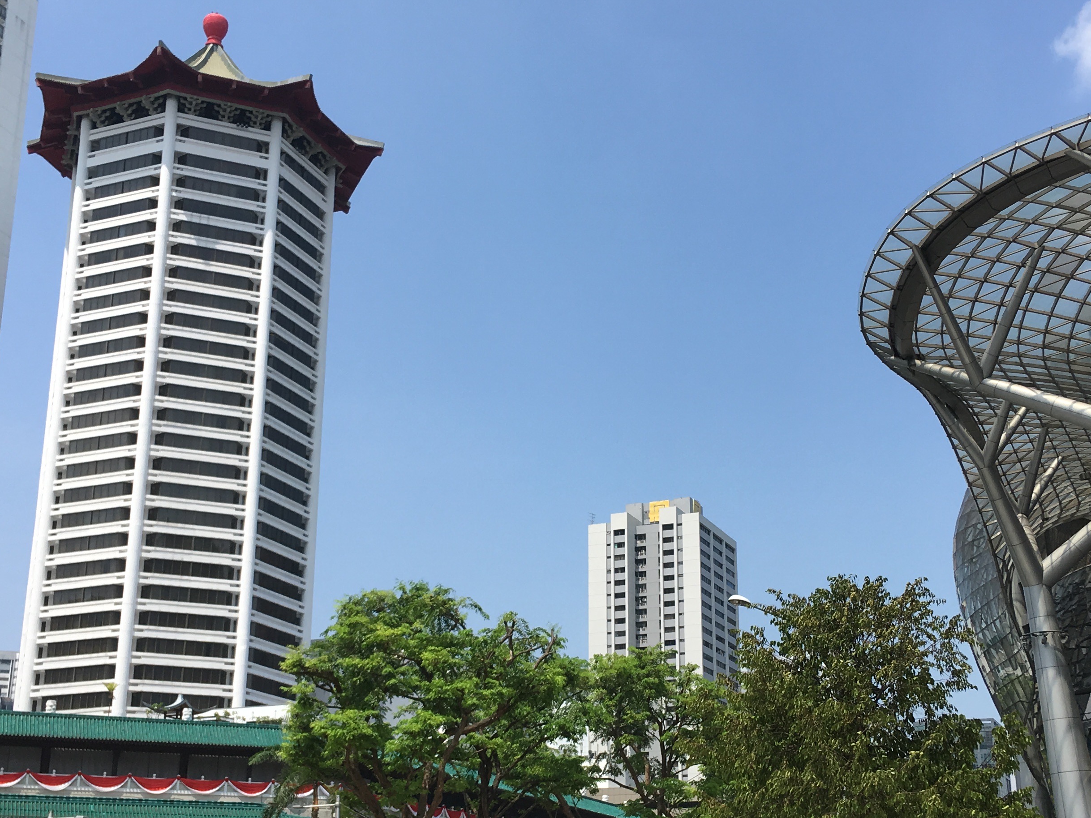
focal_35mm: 48
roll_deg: -0.2
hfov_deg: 39.7
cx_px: 555
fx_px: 1513
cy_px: 482
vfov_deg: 30.2
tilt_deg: +16.9
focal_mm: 4.15
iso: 25
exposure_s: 1/1399
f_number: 2.2
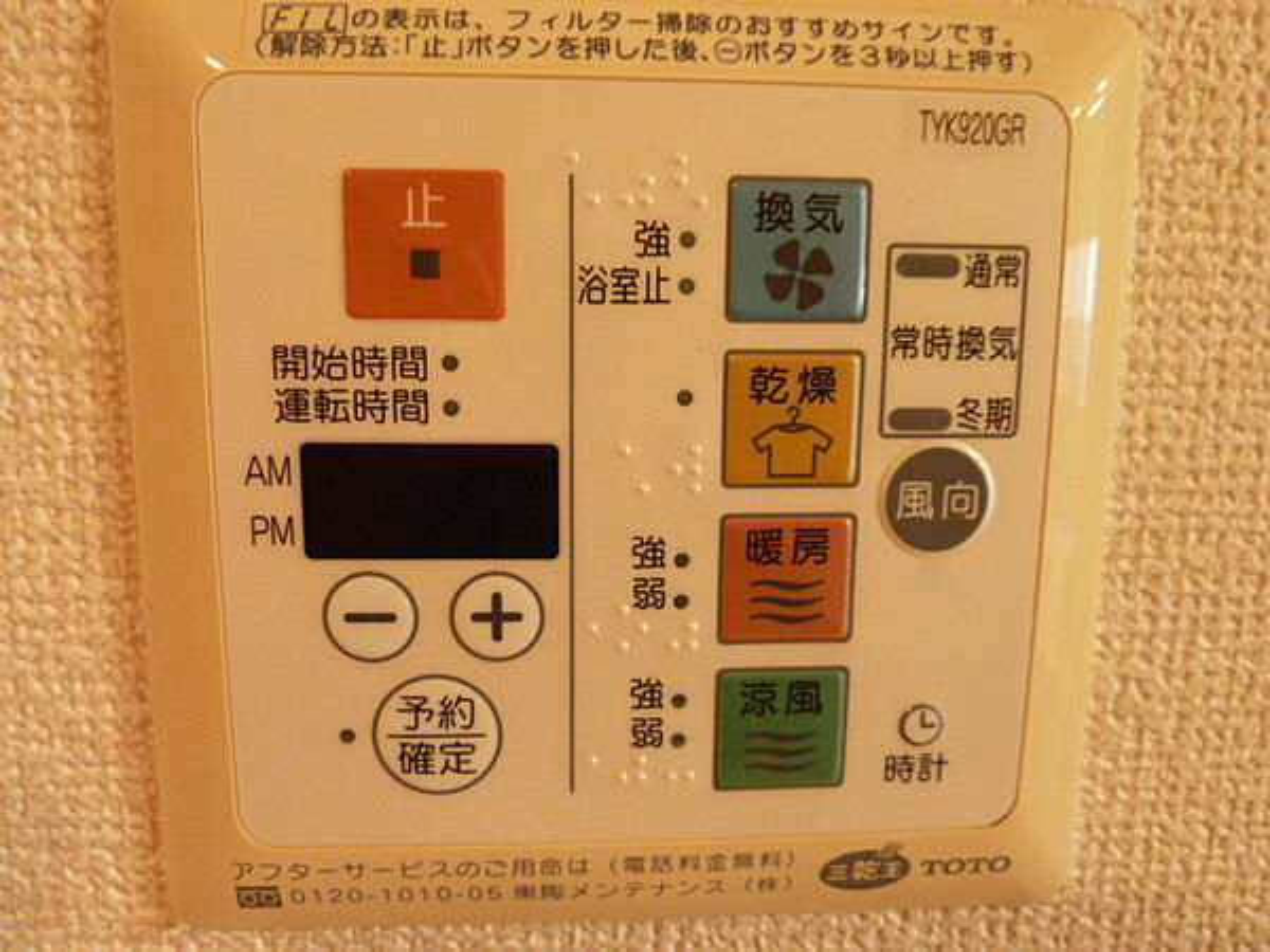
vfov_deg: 54.9
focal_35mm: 25
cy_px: 476
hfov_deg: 69.4
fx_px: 917
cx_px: 635
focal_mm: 4.1
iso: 400
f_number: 3.3
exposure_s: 1/25
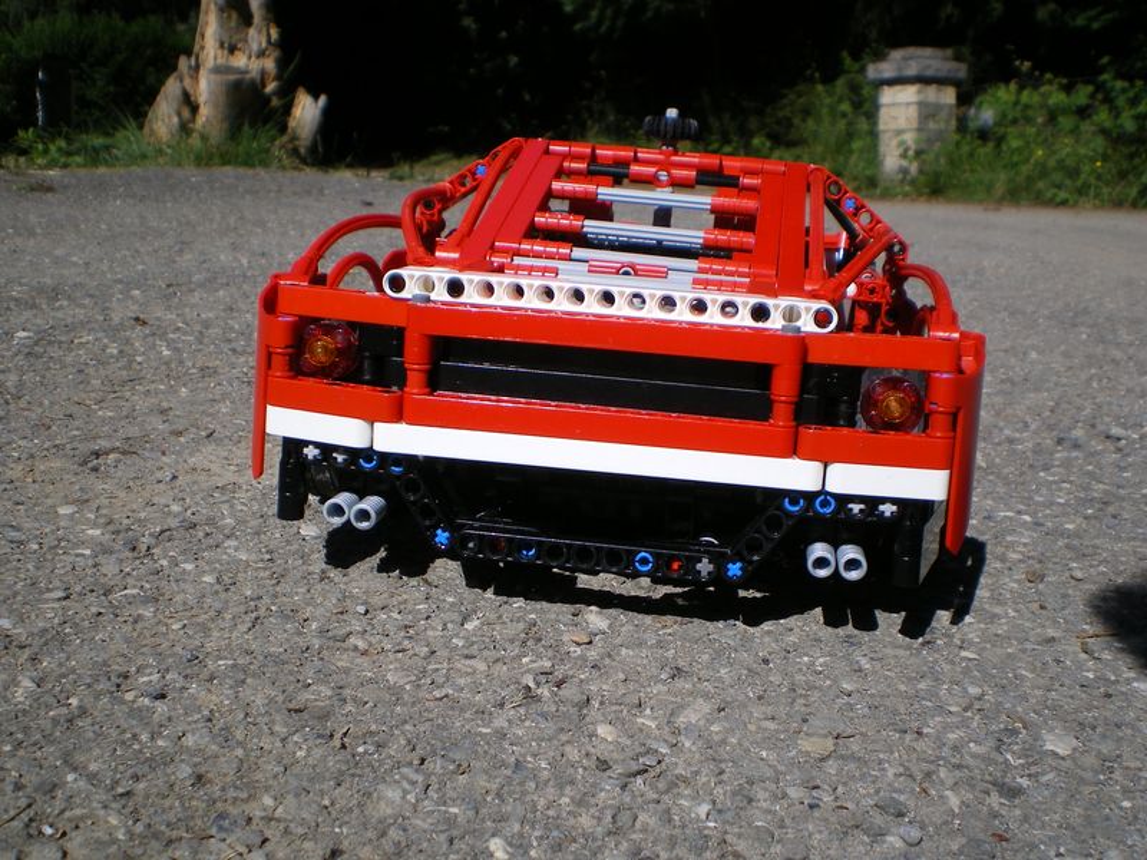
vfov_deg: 37.7
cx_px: 574
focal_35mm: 38
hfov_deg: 49.0
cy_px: 430
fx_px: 1259
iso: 64
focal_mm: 6.3
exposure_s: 1/640
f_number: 4.6
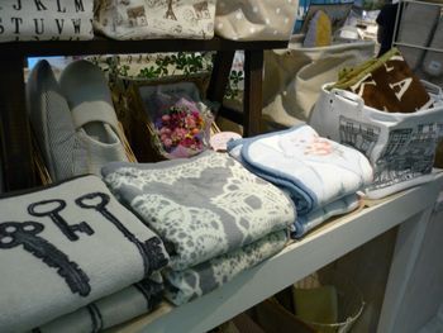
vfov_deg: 43.0
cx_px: 222
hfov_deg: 55.3
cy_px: 166
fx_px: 423
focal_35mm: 33
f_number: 2.8
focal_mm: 5.5
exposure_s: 1/30
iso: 160
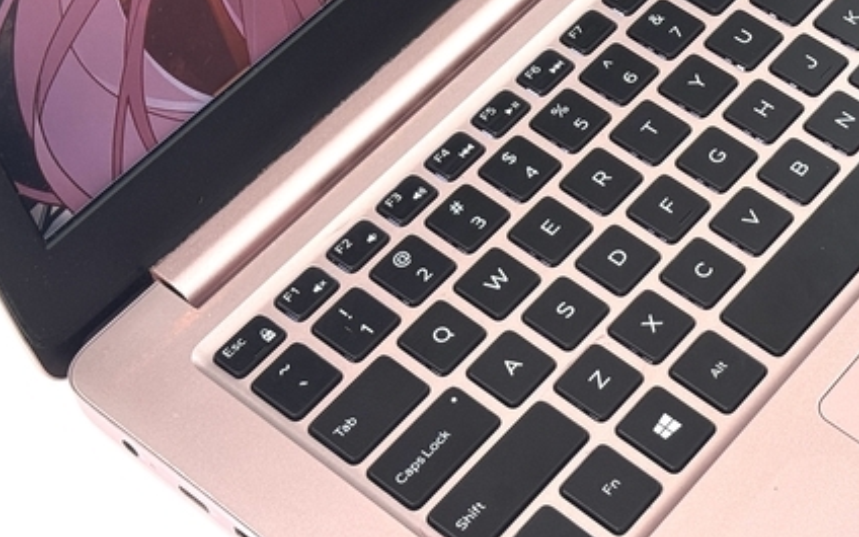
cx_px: 703
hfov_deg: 21.3
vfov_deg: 13.4
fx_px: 2247
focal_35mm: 96
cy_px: 2
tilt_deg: -49.3
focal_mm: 6.76
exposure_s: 1/100
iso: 80
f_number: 1.78
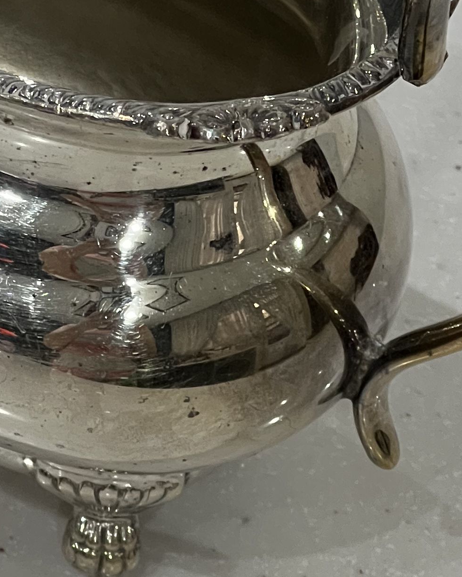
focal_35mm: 247
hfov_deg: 6.3
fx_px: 4221
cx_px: 46
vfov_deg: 7.8
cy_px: 103
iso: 320
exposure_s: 1/100
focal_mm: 9
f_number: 2.8
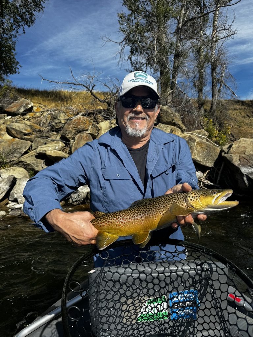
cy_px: 168
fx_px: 234
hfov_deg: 56.8
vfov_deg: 71.6
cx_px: 126
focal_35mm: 24
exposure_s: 1/3247
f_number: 1.78
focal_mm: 6.76
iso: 80
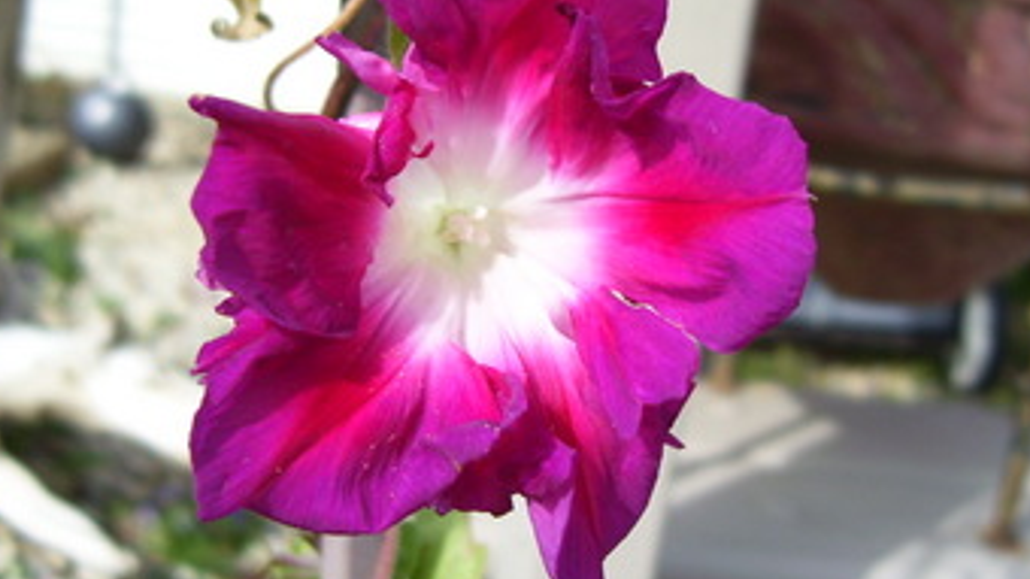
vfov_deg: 24.8
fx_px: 1311
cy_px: 224
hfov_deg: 42.9
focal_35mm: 48
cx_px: 524
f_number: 2.7
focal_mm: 5.6
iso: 80
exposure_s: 1/750
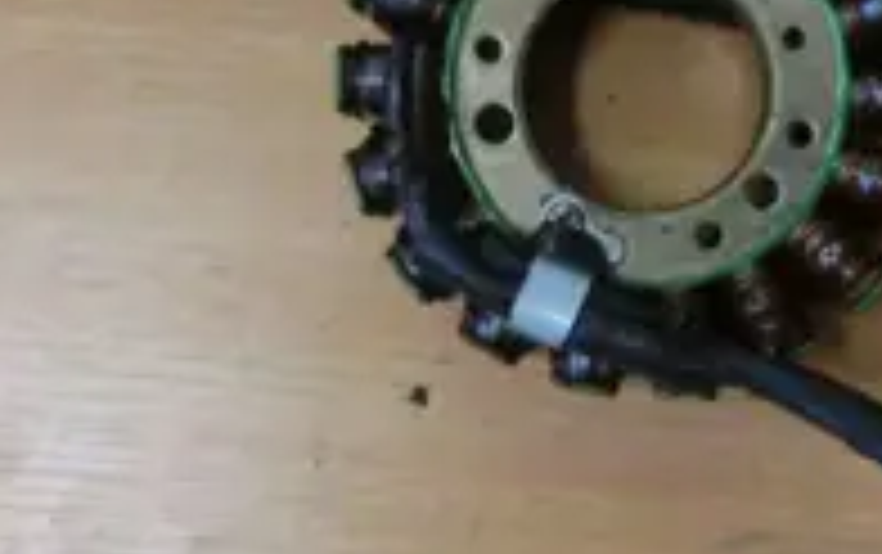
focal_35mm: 70
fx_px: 1685
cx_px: 572
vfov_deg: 18.7
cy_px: 257
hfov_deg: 29.2
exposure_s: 1/60
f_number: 3.2
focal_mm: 4.9
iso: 640
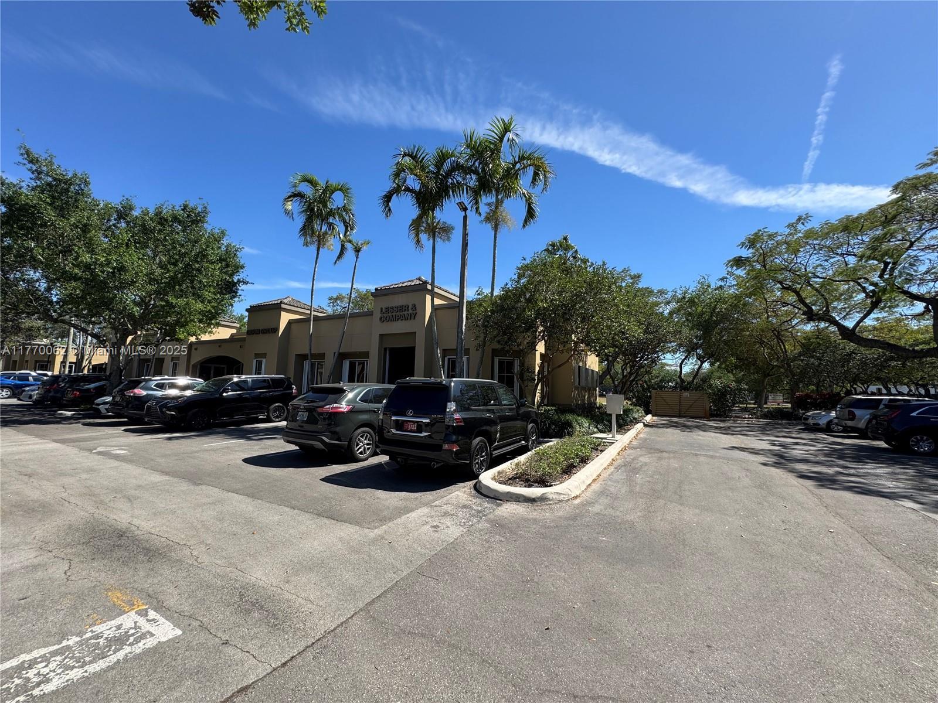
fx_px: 379
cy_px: 352
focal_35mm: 14
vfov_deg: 85.7
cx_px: 469
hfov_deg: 102.1
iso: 50
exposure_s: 1/1236
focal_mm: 2.22
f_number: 2.2
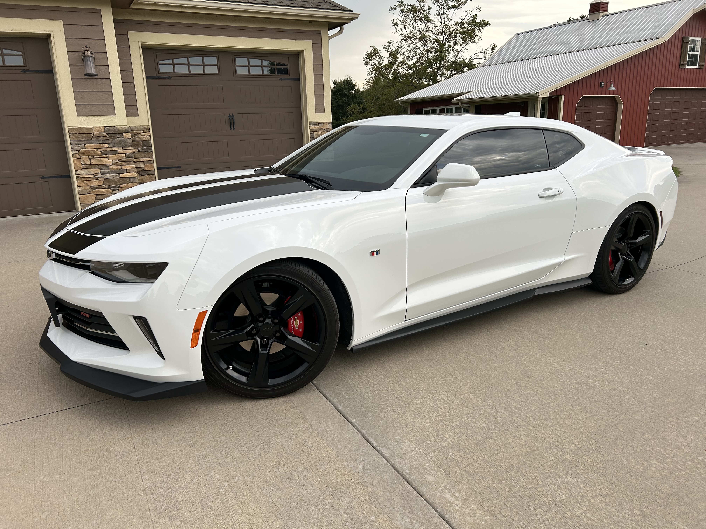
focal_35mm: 26
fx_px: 530
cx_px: 353
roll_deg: +2.0
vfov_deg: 53.1
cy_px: 264
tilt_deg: -14.9
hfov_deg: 67.3
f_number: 1.5
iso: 50
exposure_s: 1/578
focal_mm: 5.7
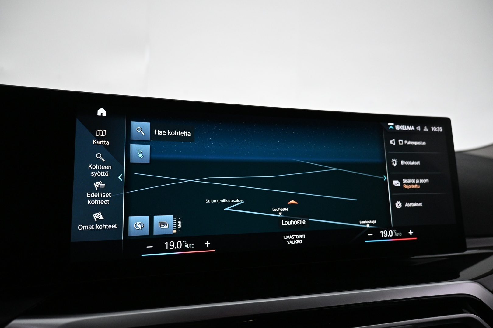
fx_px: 329
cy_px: 164
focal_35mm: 24
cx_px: 246
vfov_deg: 53.1
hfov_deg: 73.7
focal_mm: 16
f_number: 3.5
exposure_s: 1/100
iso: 1600
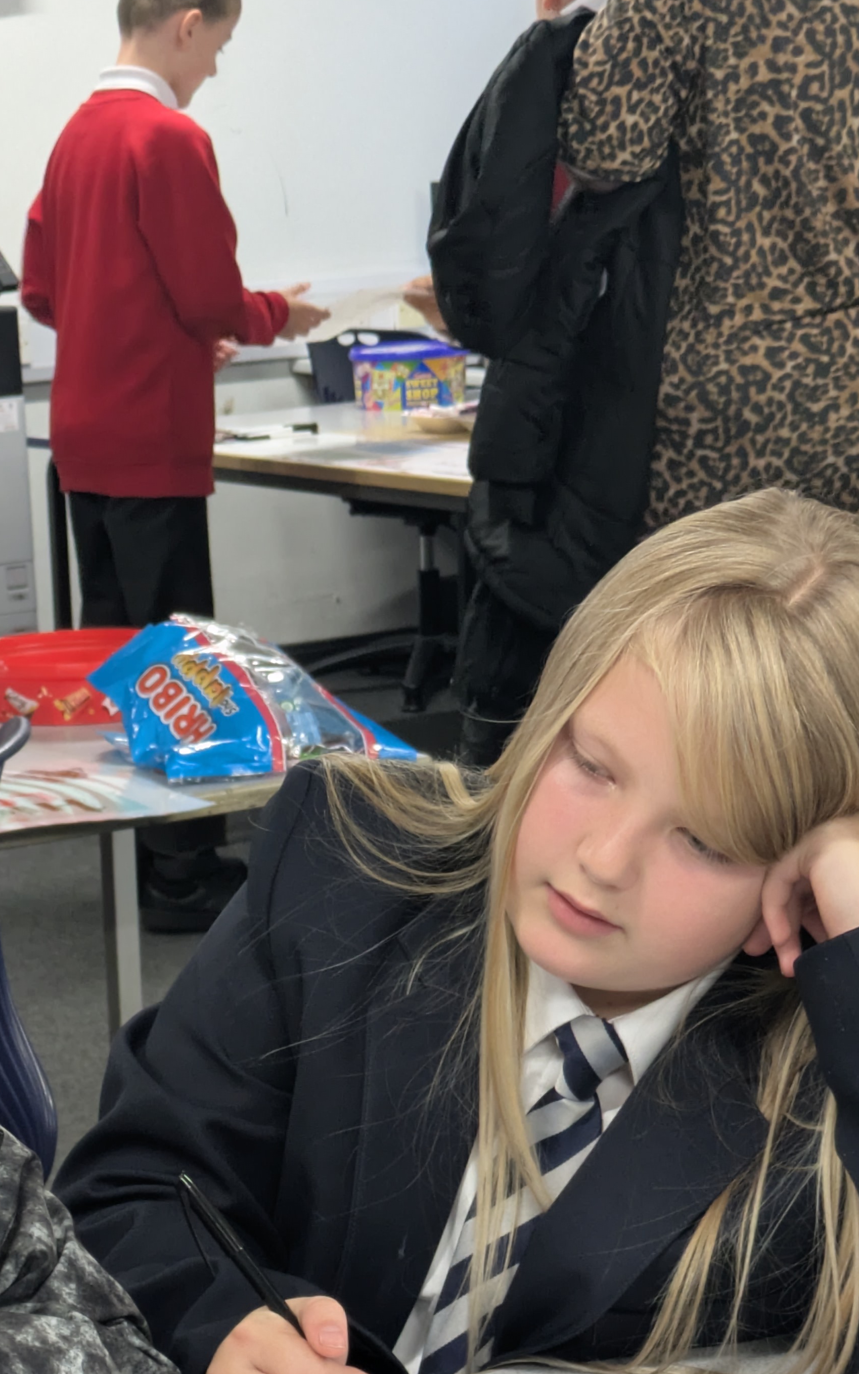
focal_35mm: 92
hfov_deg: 14.1
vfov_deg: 22.2
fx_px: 3446
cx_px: 104
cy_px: 1162
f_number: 1.89
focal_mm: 5.43
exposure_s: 1/50
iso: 229
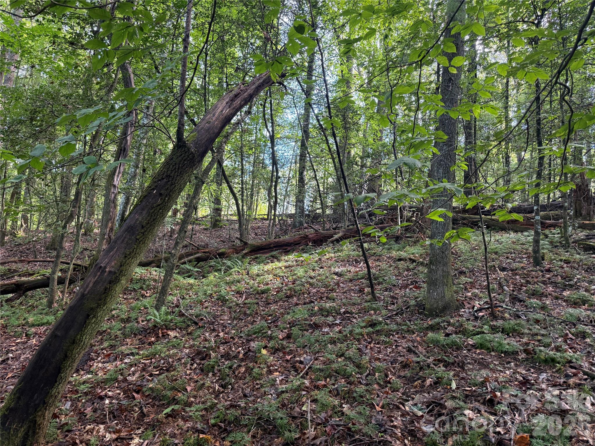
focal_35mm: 24
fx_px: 413
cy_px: 223
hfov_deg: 71.6
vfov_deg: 56.8
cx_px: 298
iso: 200
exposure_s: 1/60
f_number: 1.78
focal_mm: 6.76
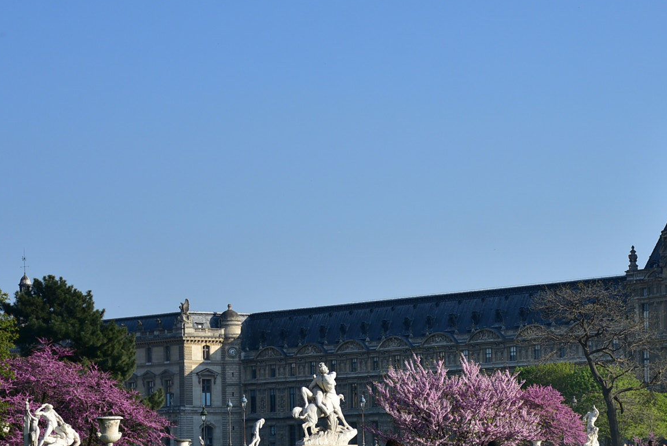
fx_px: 2373
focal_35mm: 128
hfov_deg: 15.9
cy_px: 380
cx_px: 513
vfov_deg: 10.7
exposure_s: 1/1000
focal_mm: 48
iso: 100
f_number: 4.5
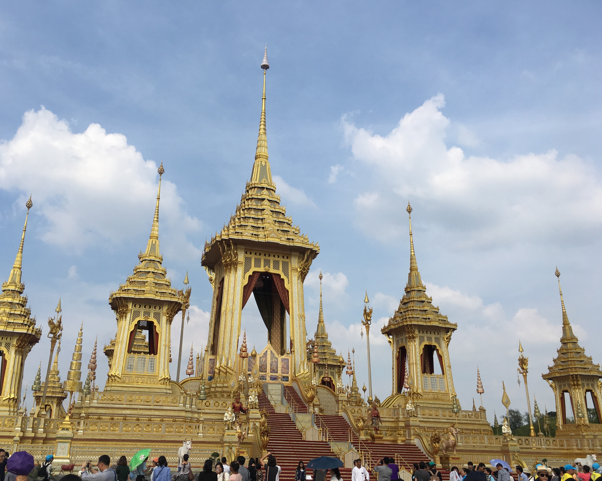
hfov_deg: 57.1
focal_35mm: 31
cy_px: 245
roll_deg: -3.0
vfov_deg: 47.1
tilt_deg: +21.2
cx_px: 283
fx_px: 552
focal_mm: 4.15
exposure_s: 1/2137
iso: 25
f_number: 2.2
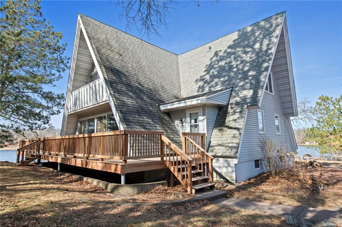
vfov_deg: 59.4
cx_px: 171
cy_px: 114
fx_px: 199
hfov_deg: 81.2
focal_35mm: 21
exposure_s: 1/500
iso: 320
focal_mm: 18
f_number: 8
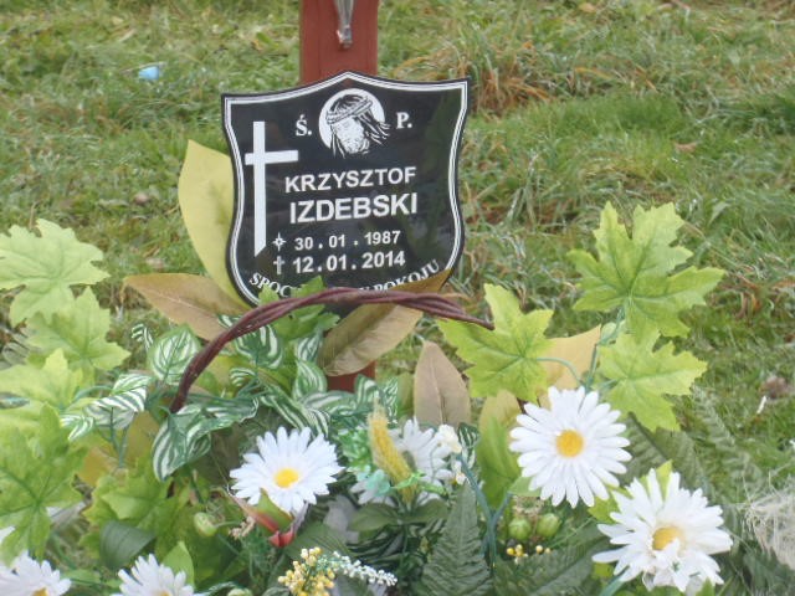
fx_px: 2343
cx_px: 398
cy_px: 298
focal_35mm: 102
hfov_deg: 19.3
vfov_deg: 14.5
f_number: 5.1
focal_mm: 18.2
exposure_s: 1/100
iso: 200
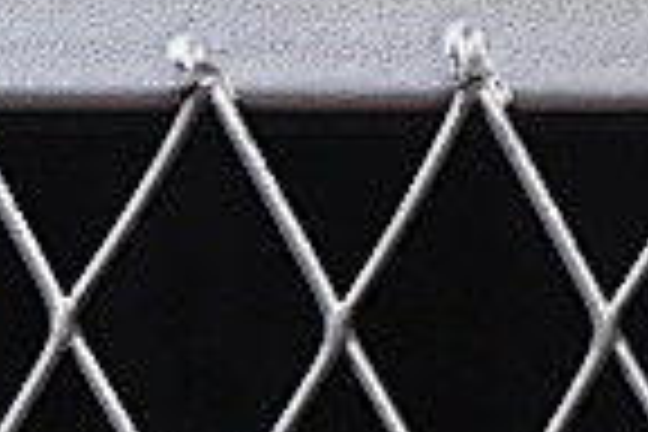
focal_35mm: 563
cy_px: -1080
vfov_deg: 2.4
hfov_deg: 3.6
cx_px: 1930
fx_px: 10133
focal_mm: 50
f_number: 8
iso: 160
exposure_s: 1/80
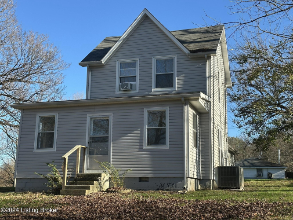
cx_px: 146
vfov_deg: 30.3
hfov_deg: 39.7
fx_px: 406
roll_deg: -1.0
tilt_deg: +10.8
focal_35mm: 48
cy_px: 110
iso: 64
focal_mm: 6.86
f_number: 1.78
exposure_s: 1/1880
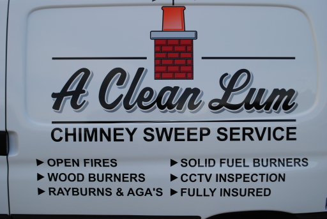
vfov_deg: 30.9
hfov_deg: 44.9
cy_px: 110
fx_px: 396
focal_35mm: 44
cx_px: 164
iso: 100
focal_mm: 29
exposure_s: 1/125
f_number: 5.6
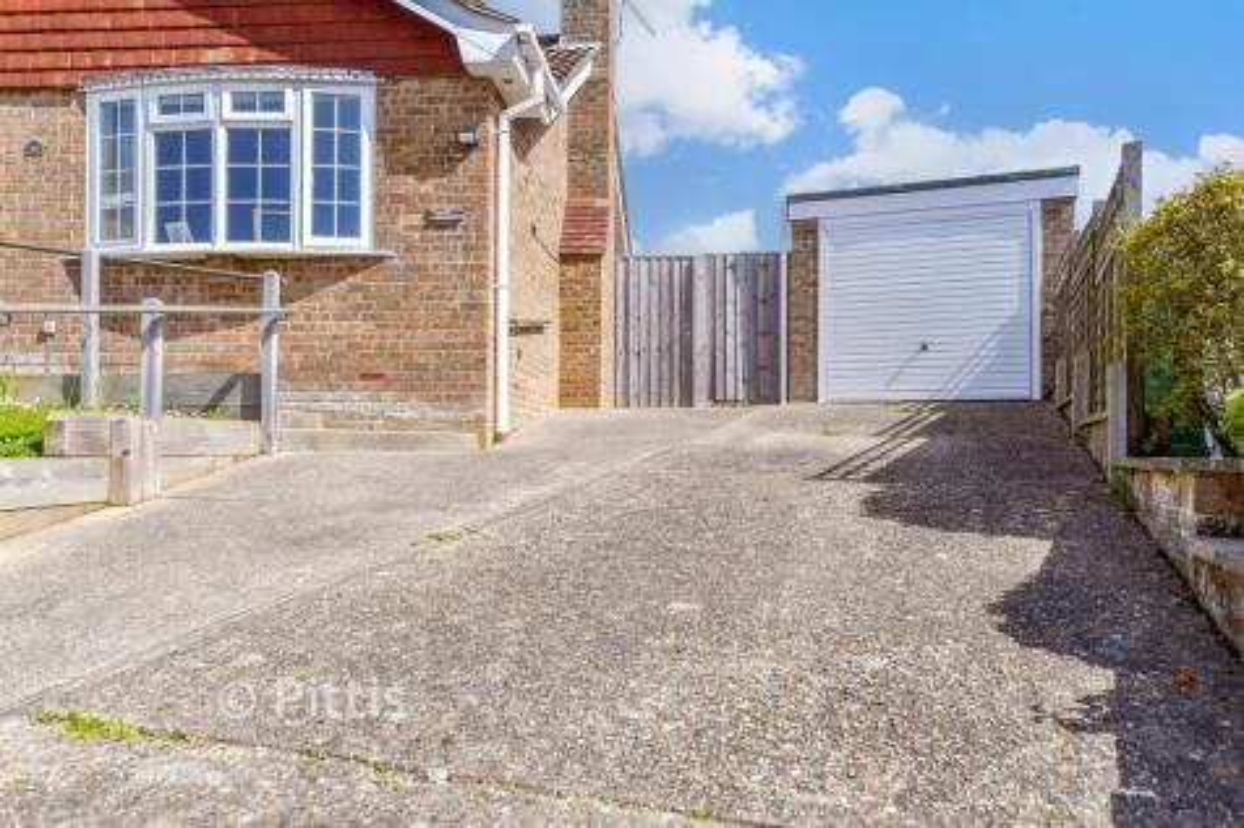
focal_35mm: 27
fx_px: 933
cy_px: 414
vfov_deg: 47.9
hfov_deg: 67.4
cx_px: 622
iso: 160
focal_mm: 18
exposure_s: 1/400
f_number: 8
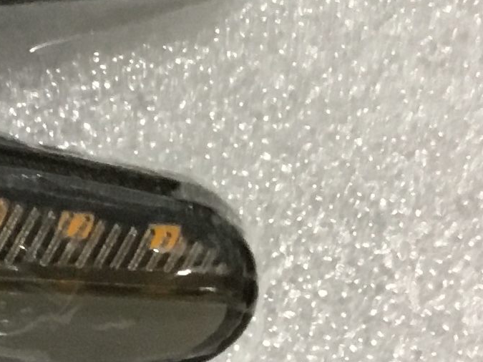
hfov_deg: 11.9
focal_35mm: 150
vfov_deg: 9.6
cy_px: 552
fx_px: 2093
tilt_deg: -57.1
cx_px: -456
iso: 160
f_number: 2.4
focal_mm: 3.3
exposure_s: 1/33
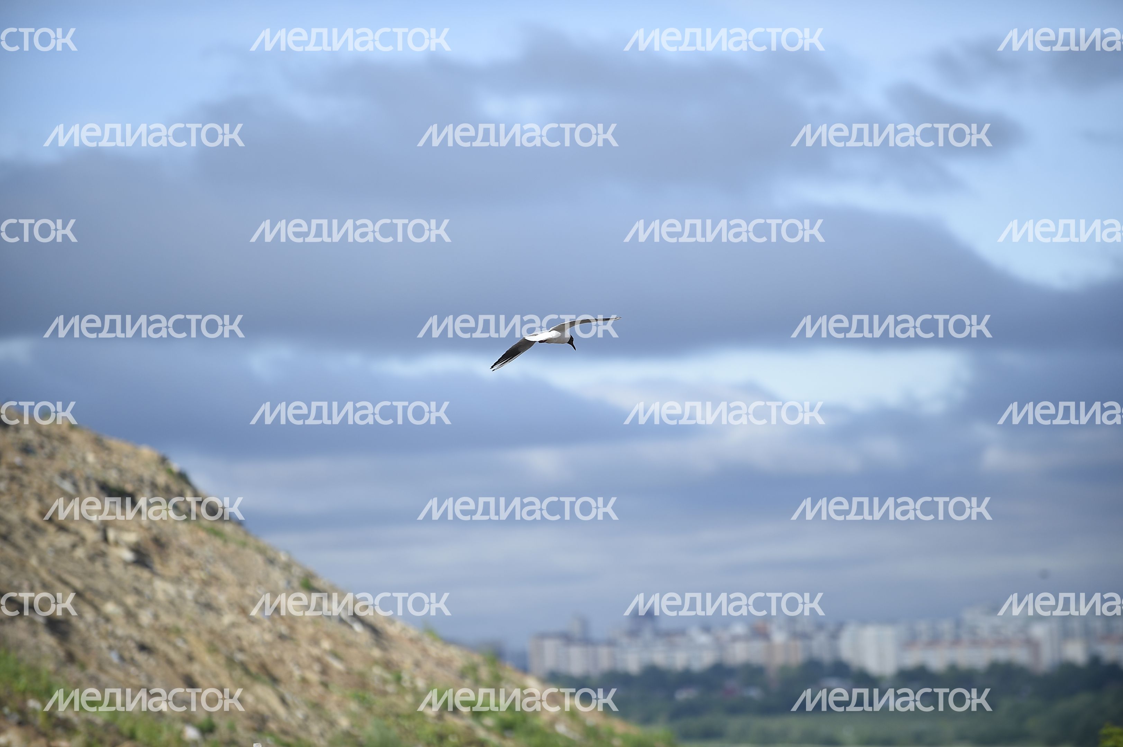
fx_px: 6235
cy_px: 374
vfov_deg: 6.9
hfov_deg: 10.3
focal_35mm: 200
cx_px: 562
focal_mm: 200
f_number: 4
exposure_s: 1/2000
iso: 200
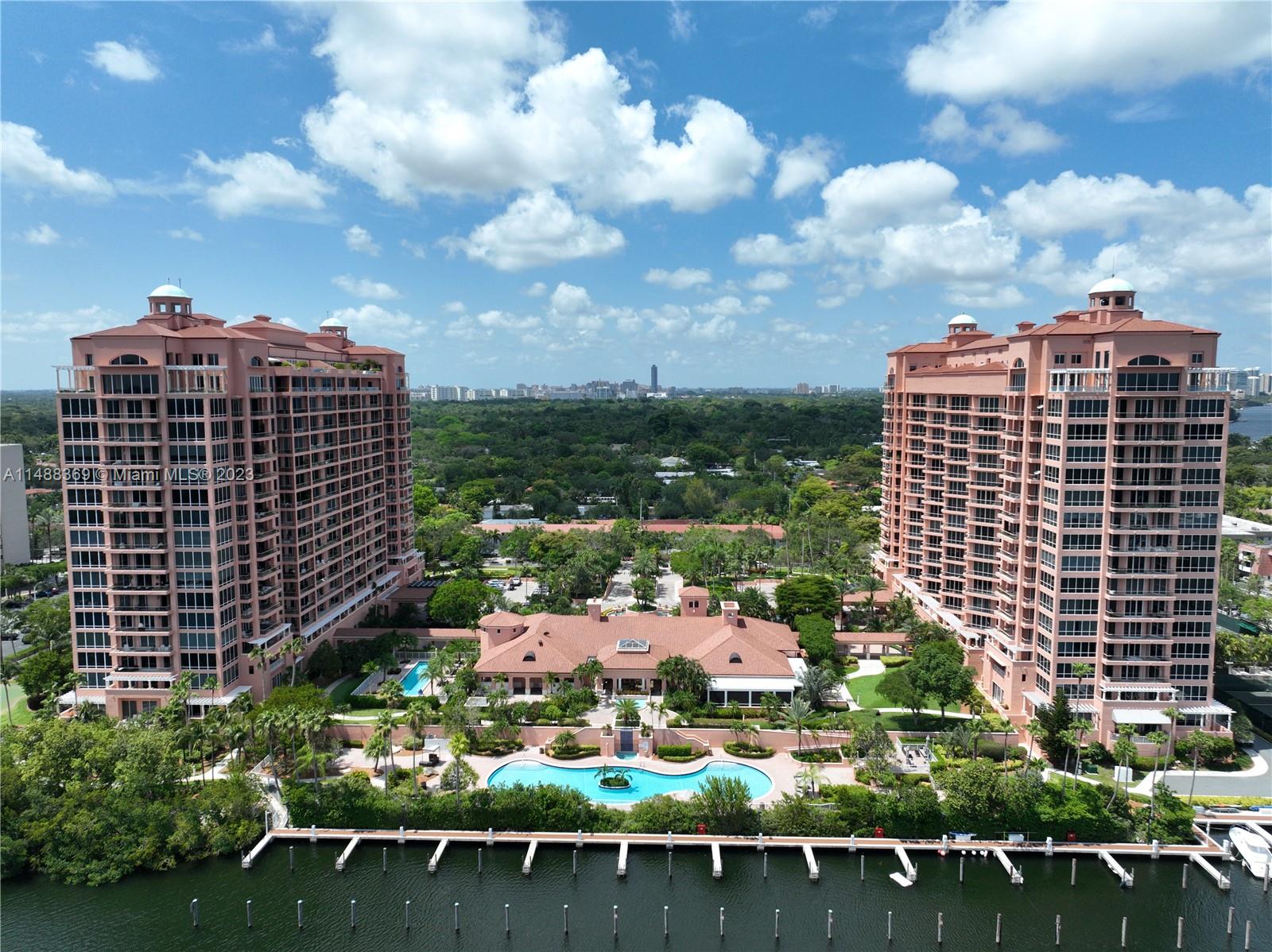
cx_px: 636
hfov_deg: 71.6
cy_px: 476
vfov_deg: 56.8
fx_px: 881
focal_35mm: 24
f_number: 2.8
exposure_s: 1/2000
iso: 100
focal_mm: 12.29
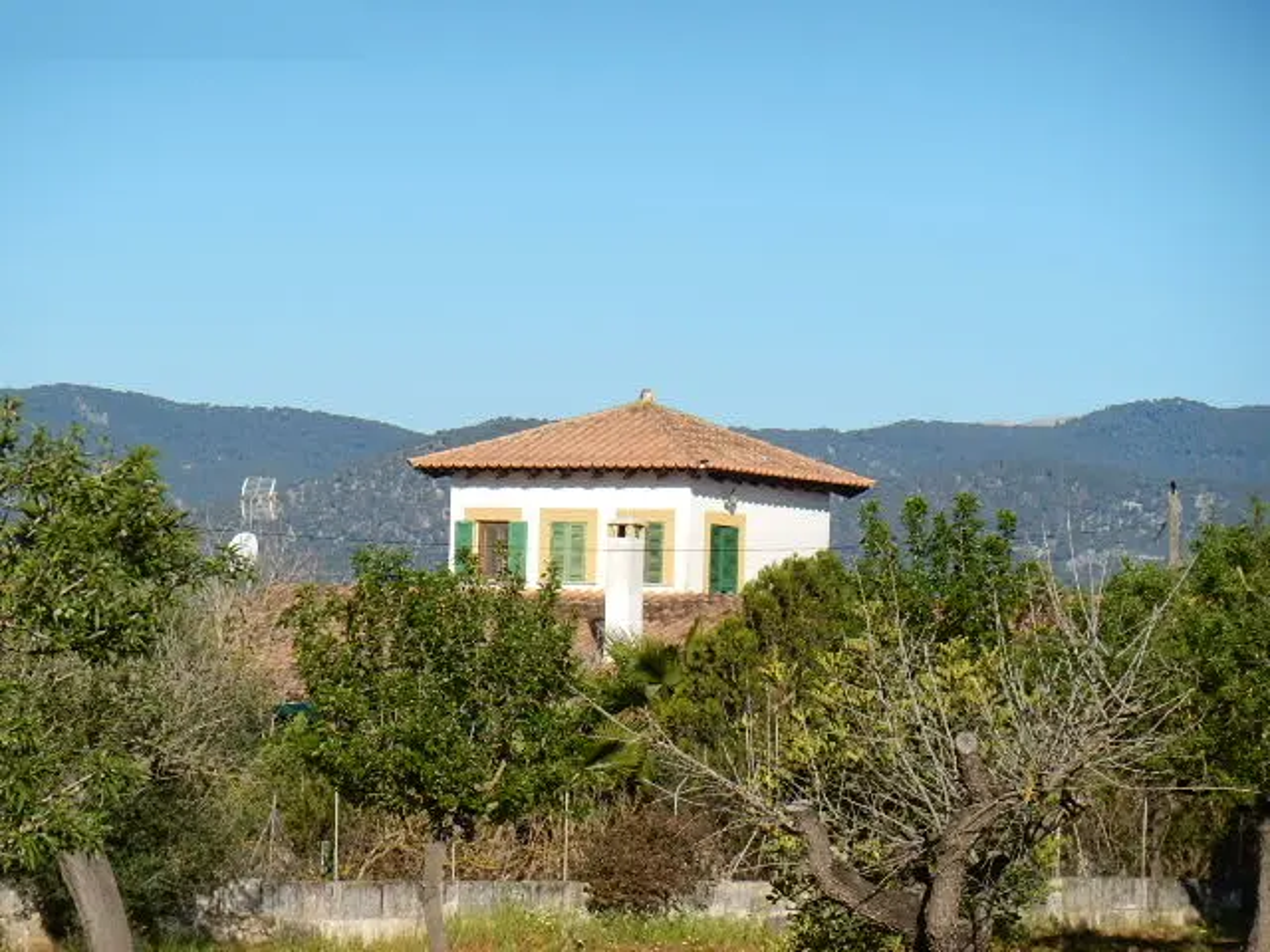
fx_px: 8035
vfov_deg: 6.8
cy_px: 476
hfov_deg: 9.0
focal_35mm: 219
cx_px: 635
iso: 125
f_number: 5.7
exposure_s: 1/800
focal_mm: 39.1
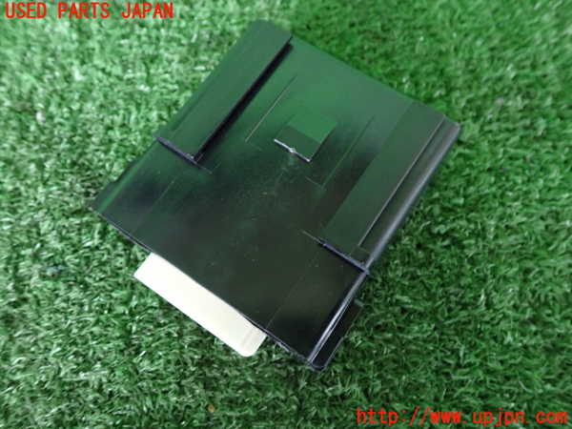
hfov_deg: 60.0
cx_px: 286
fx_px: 496
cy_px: 214
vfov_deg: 46.8
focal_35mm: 30
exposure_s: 1/30
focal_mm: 5.4
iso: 640
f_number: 2.3
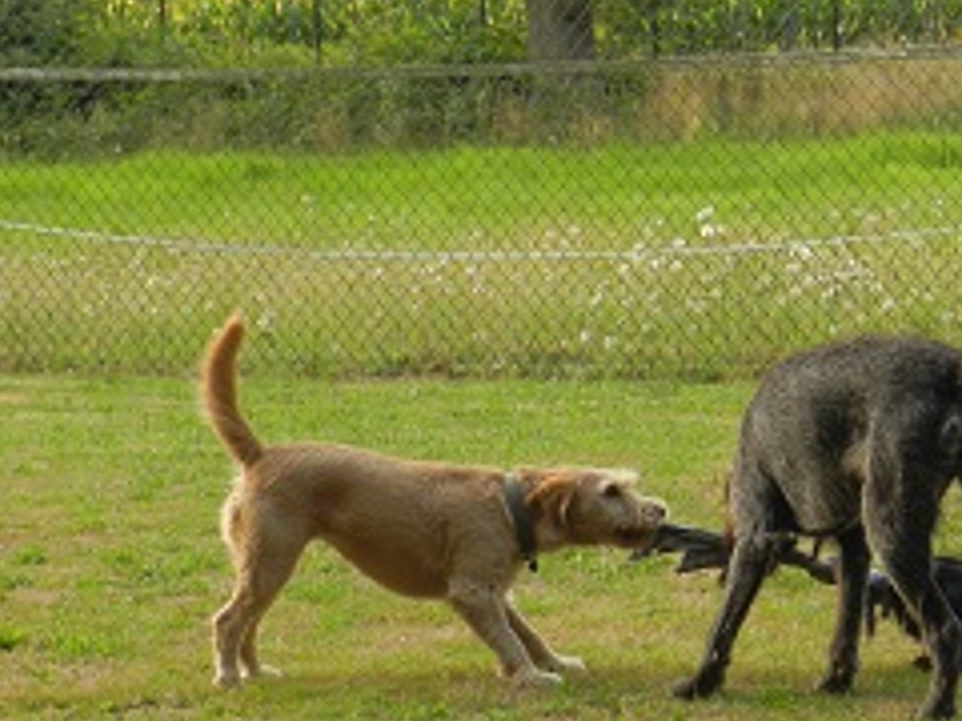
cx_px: 730
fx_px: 5336
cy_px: 525
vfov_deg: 7.7
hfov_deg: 10.3
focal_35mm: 192
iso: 160
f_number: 4.8
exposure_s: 1/60
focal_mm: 20.5
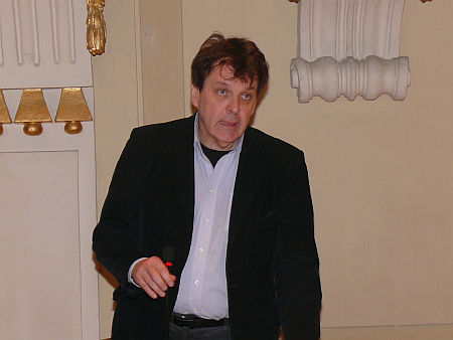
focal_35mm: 121
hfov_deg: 16.3
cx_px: 226
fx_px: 1584
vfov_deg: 12.3
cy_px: 170
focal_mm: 14.7
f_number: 3.2
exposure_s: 1/30
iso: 100
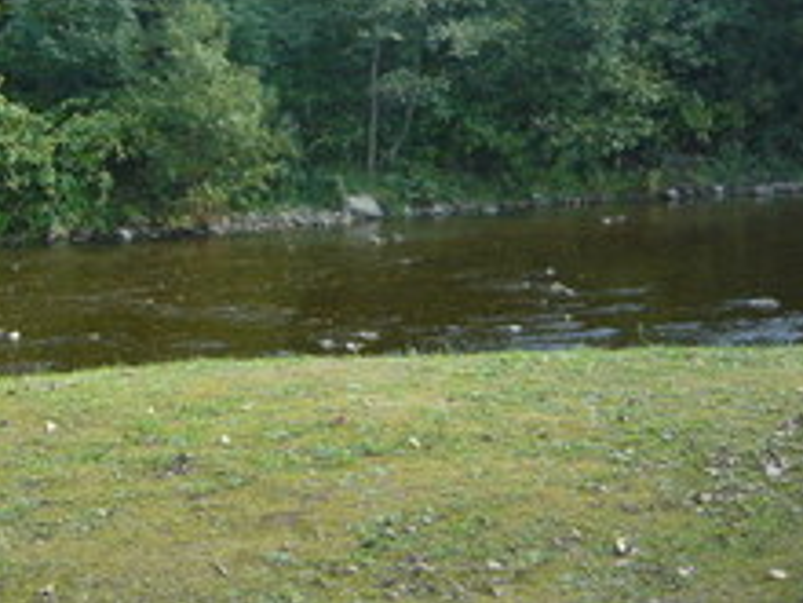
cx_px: 62
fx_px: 1461
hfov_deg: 29.3
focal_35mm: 63
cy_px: 31
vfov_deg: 22.6
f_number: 2.8
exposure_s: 1/200
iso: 100
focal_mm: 5.5
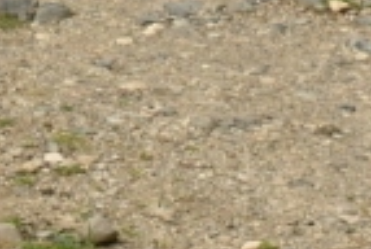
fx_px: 3651
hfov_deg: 5.7
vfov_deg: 3.8
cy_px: -486
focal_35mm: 354
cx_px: -345
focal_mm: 33
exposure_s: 1/250
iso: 200
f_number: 13
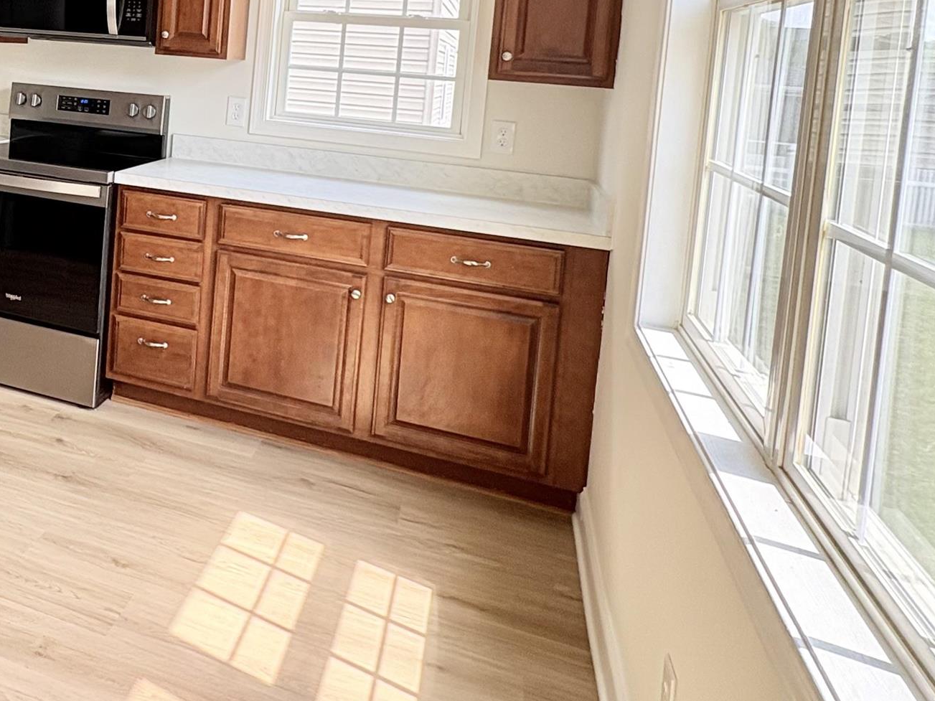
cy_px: 86
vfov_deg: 40.1
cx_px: 77
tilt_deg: -2.7
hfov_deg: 48.9
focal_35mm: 33
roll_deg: -4.5
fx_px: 891
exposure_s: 1/99
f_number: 2.2
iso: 100
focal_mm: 2.22
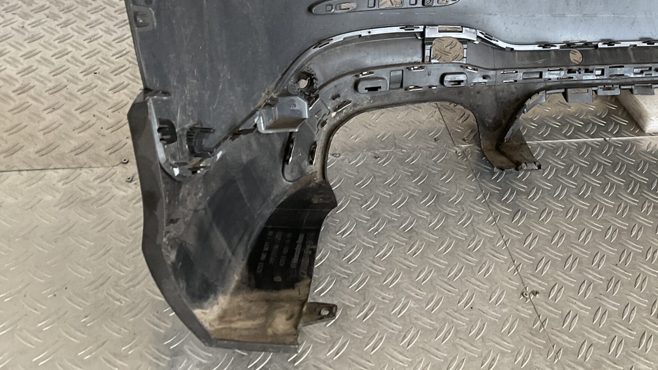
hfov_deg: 43.8
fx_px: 803
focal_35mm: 46
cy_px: 40
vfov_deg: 25.2
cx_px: 452
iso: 50
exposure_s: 1/60
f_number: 1.8
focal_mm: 3
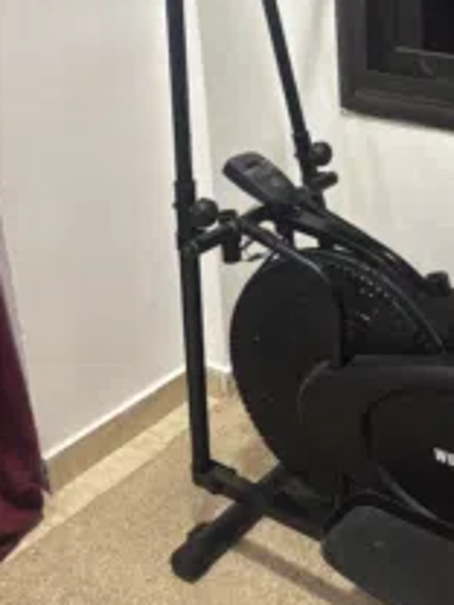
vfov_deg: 37.3
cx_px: 431
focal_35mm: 50
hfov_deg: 27.8
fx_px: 874
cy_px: 157
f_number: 1.6
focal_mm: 5.96
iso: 400
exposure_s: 1/50
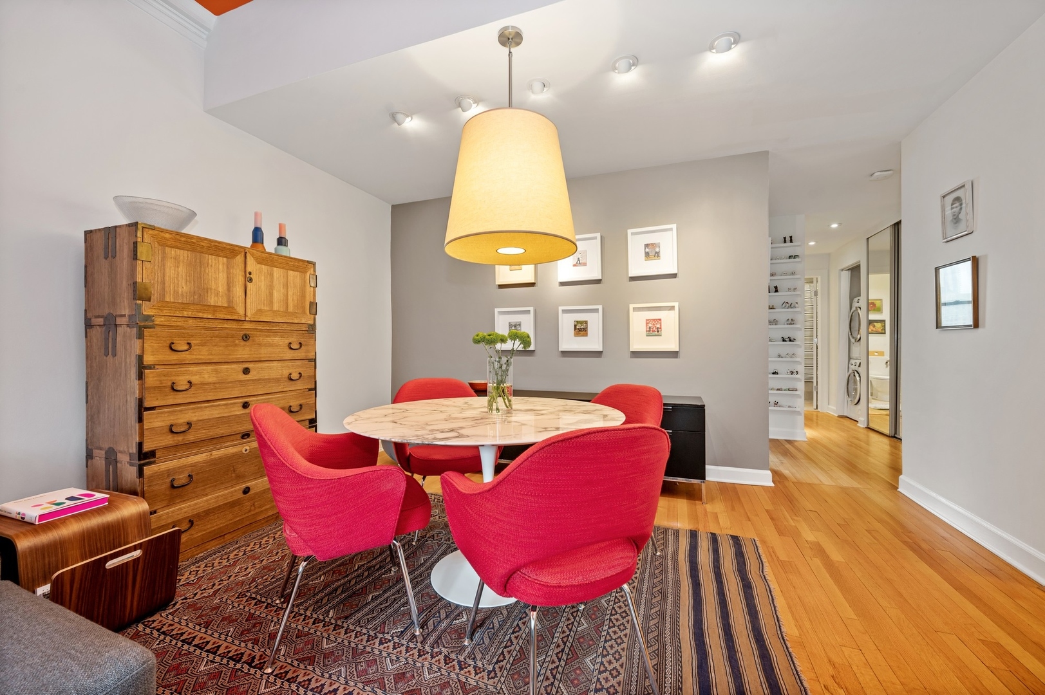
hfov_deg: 104.3
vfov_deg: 81.1
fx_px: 406
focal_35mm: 14
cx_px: 522
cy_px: 348
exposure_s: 1/1.67
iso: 400
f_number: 8
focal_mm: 14
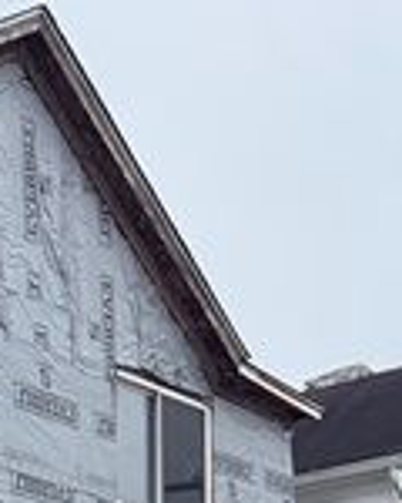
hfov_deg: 13.4
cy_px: 920
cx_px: -312
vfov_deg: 15.6
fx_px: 1547
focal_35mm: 104
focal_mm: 6.76
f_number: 1.78
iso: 80
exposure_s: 1/2232
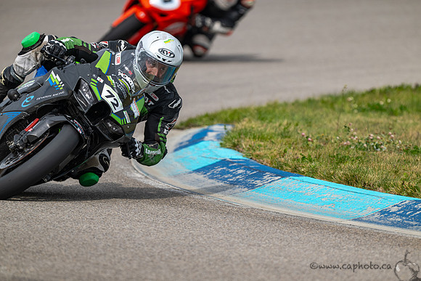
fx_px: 7018
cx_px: 210
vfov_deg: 2.3
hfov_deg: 3.4
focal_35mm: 600
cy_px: 140
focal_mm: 600
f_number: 6.3
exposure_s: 1/1250
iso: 200
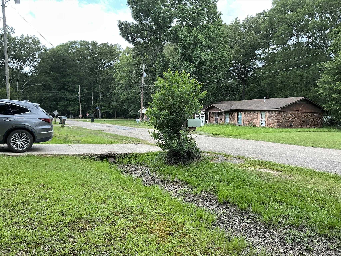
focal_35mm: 28
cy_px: 128
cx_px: 170
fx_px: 276
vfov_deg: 49.7
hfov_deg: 63.4
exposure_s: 1/303
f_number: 1.8
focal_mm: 3
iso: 25
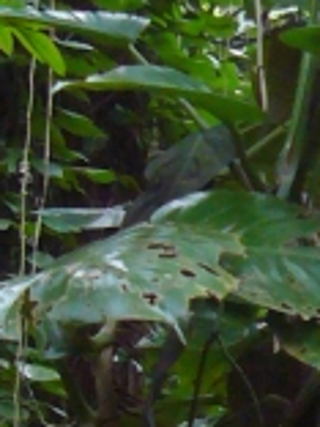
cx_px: 591
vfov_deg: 10.4
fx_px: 2354
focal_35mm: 191
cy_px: 240
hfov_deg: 7.5
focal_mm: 4.6
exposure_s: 1/13
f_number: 2.8
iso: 200
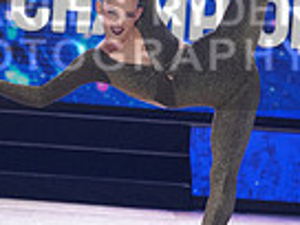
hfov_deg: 6.9
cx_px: 41
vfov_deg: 5.2
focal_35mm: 287
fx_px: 2487
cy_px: 38
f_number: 2.8
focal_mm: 70
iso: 2000
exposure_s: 1/400
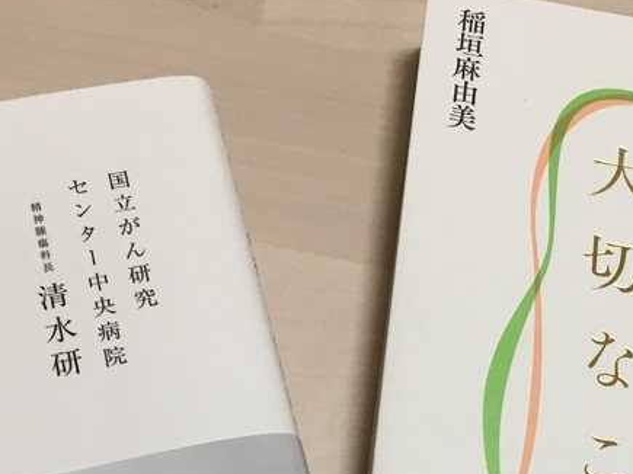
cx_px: 338
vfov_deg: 17.4
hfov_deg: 24.4
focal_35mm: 80
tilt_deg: -71.7
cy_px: 602
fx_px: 1463
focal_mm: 4.15
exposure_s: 1/30
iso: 32
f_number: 2.2
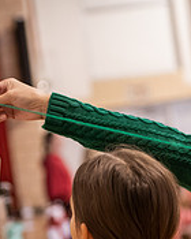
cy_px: 230
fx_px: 1540
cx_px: 217
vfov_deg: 8.8
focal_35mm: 218
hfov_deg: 7.1
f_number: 3.2
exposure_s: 1/200
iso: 1600
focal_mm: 70
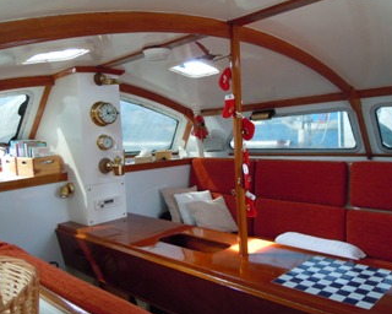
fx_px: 371
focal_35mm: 32
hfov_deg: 55.7
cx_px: 192
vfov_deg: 45.8
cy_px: 157
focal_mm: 5.4
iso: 320
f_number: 3.5
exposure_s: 1/60
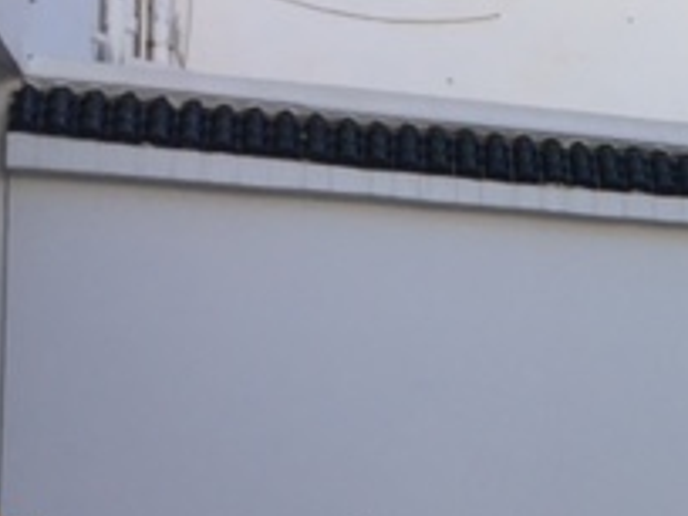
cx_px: 968
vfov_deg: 16.0
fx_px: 1809
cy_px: 482
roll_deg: -2.2
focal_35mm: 91
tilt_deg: +2.1
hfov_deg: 19.4
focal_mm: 4.15
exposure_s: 1/746
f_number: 2.2
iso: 32
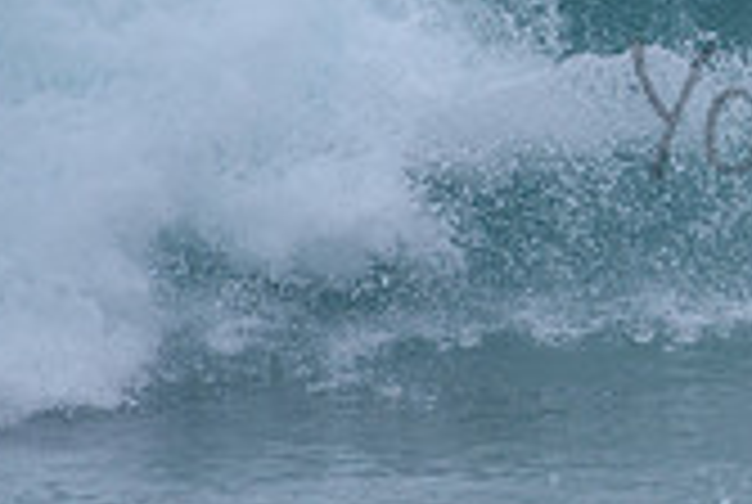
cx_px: 1094
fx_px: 36244
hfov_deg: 1.2
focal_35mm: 1732
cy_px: 70
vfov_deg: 0.8
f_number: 5.6
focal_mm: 500
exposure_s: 1/2000
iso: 320
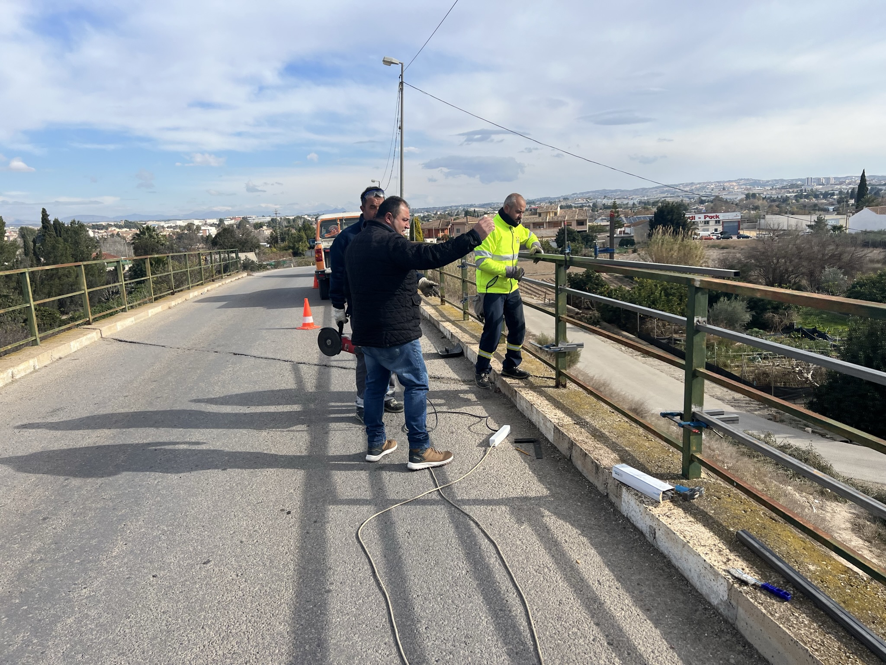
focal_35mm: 26
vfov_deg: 53.1
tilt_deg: -6.9
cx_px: 443
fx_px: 665
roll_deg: -1.8
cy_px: 332
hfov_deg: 67.3
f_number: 1.5
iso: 50
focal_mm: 5.7
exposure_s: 1/4444
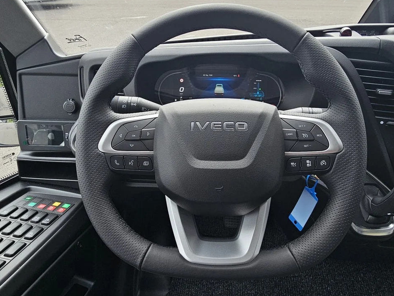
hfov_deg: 76.3
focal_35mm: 22
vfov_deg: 61.0
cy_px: 138
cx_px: 204
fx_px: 250
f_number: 2.2
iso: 50
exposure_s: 1/329
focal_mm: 2.2
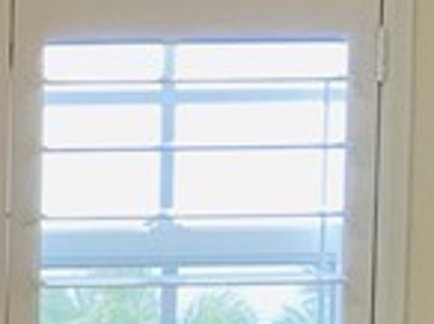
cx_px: -404
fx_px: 2553
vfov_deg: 6.8
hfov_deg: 9.2
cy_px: 800
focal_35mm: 204
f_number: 1.8
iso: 40
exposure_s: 1/120
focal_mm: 3
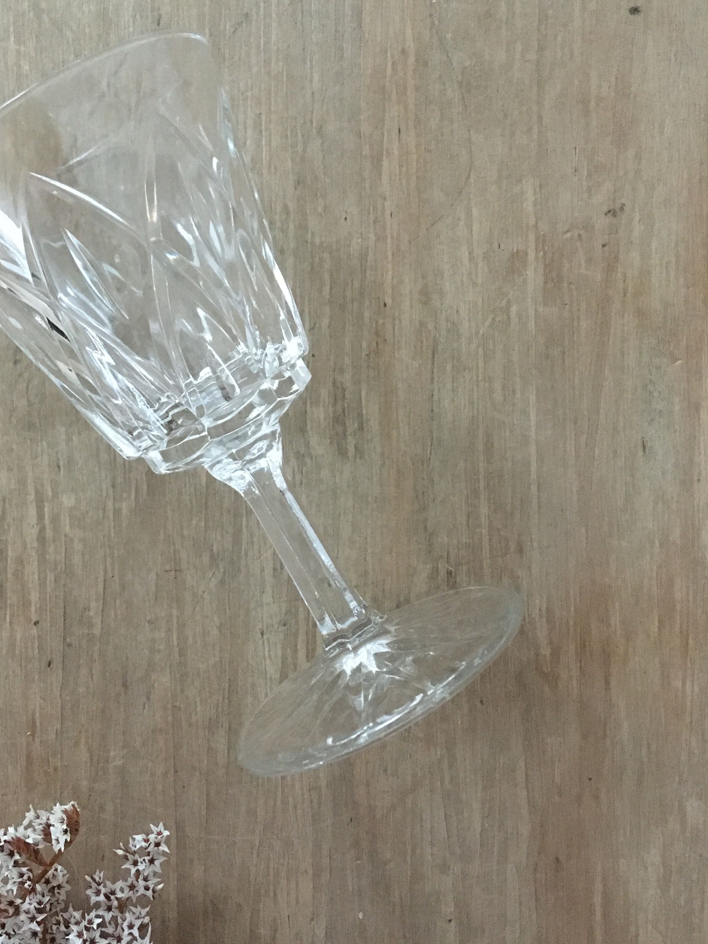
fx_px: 1091
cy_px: 422
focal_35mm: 40
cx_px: 229
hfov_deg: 35.6
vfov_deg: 46.7
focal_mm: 4.15
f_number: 2.2
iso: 320
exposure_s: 1/17
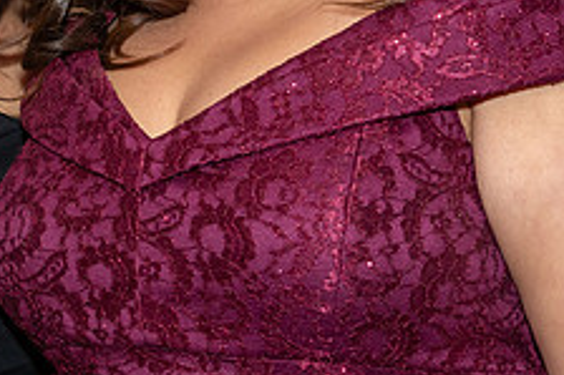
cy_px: -78
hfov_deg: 9.7
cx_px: -198
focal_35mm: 207
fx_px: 3241
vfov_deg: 6.6
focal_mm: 40
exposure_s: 1/250
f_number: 5.6
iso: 400
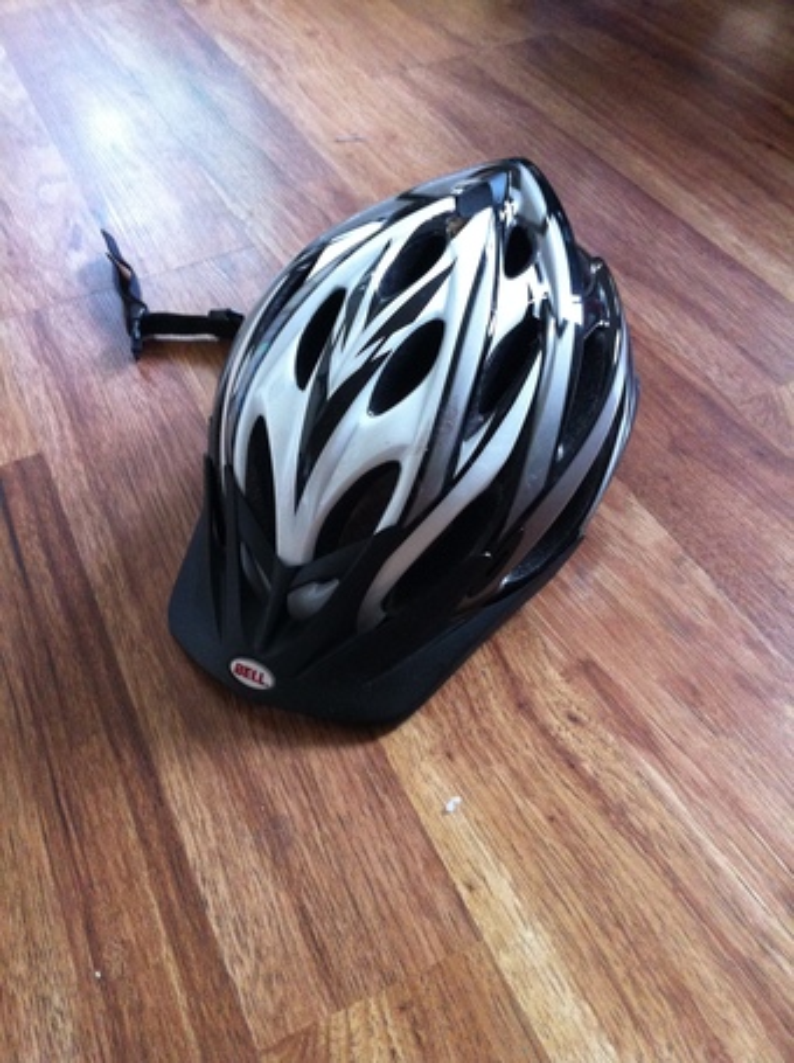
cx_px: 397
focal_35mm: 35
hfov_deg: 40.6
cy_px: 532
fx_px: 1073
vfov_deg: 52.7
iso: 320
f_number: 2.8
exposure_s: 1/15
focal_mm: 3.85
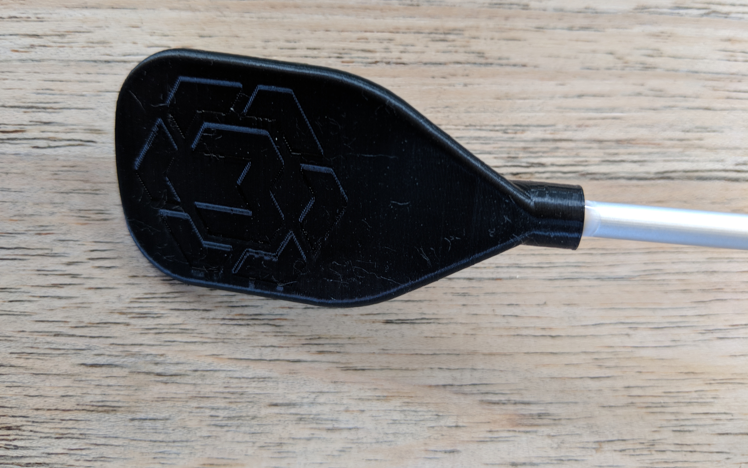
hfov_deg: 64.6
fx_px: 591
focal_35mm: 29
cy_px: 203
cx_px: 374
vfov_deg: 43.1
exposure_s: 1/100
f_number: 1.8
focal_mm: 4.44
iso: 73
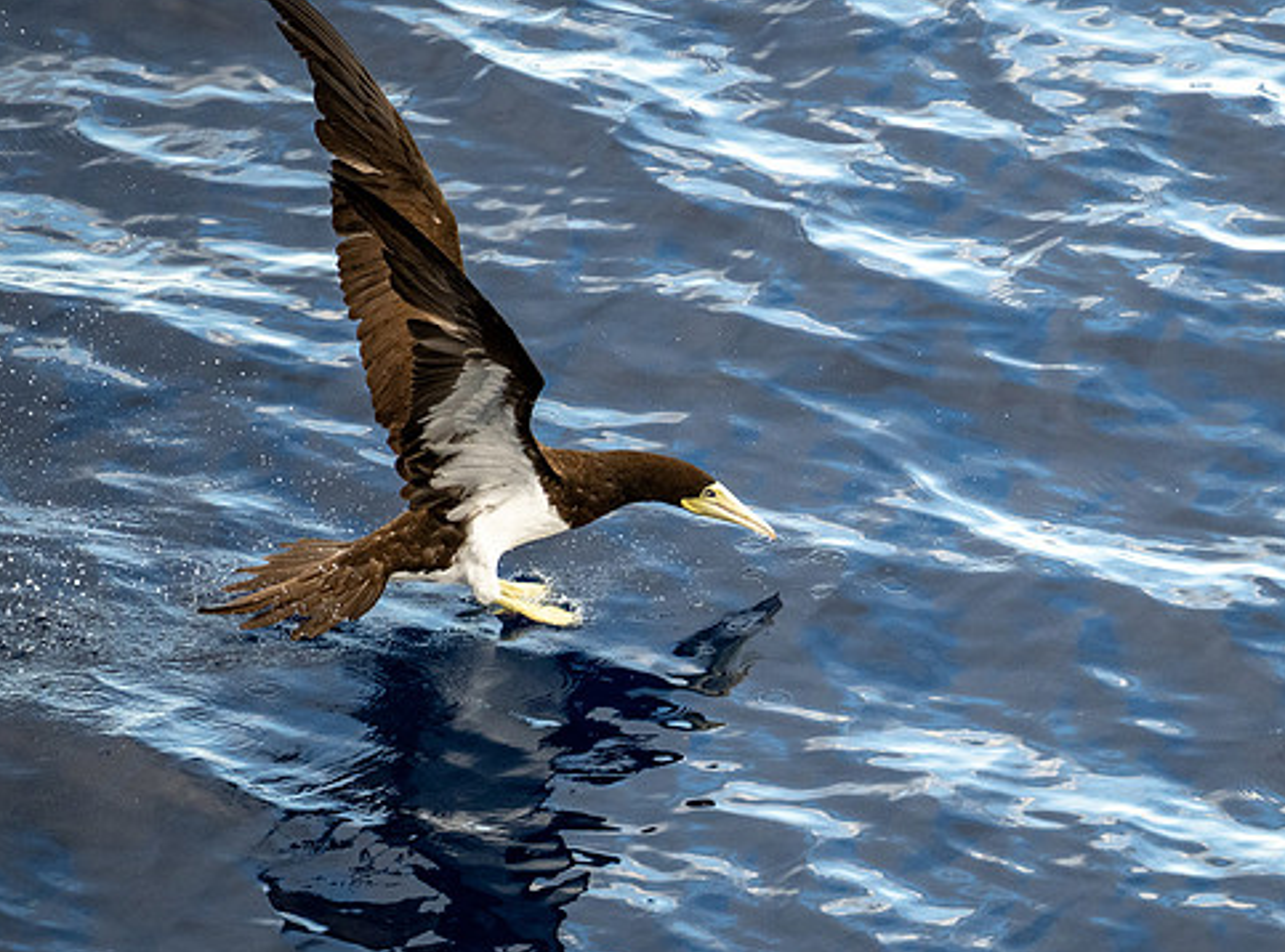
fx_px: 30127
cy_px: 579
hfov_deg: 2.4
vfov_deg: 1.8
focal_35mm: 815
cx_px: 1170
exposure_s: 1/2000
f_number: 5.6
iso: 1250
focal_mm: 400
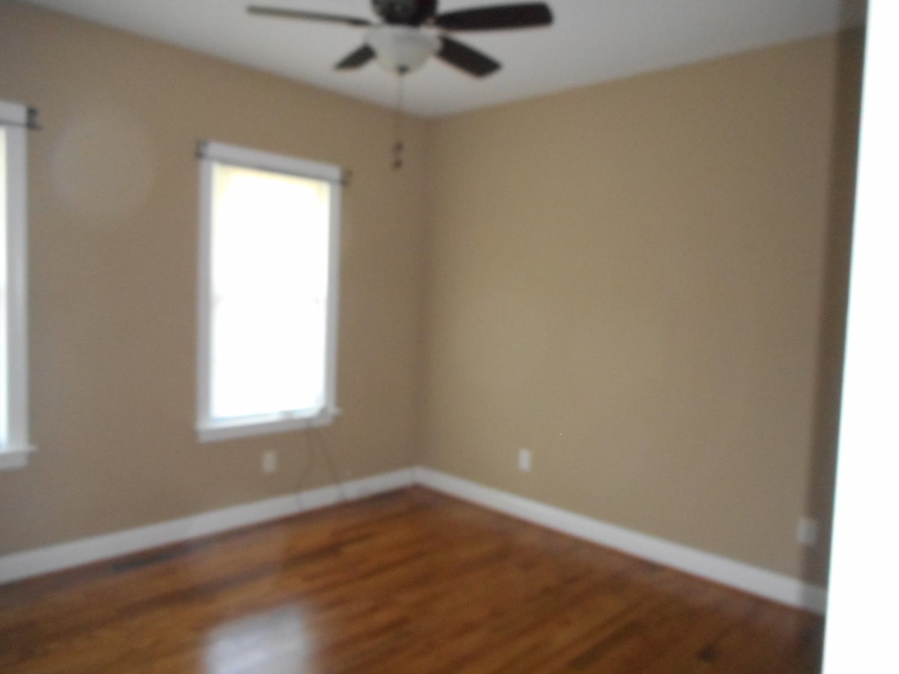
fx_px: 649
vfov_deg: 54.9
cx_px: 450
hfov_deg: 69.4
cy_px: 337
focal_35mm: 25
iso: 560
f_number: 3.7
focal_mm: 4.5
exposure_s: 1/25
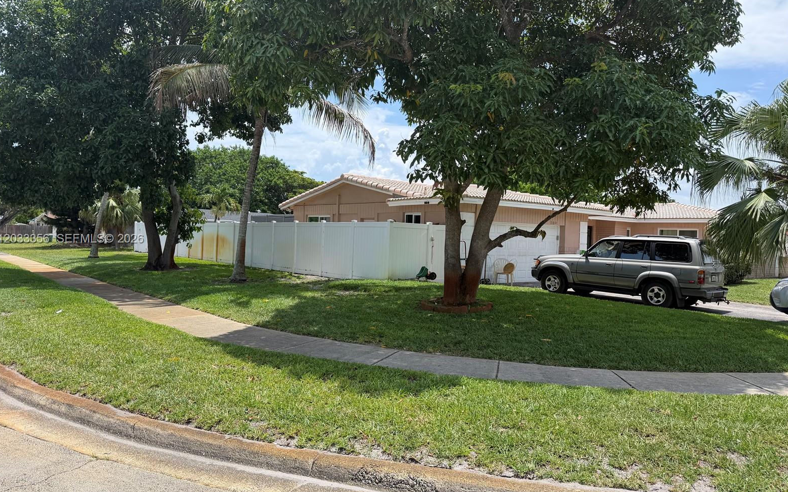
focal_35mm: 26
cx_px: 389
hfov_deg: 70.4
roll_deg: -2.8
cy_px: 239
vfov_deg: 47.6
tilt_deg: +1.6
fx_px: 558
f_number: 1.78
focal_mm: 6.76
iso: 80
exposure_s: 1/3759
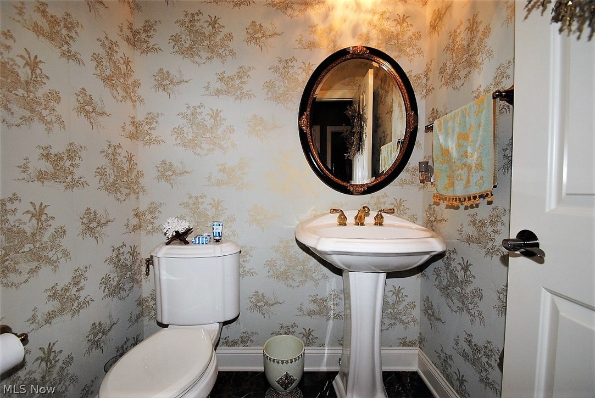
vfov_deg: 77.5
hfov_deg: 100.3
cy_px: 199
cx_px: 298
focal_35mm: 15
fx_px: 248
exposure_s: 1/60
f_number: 7.1
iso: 400
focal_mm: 10
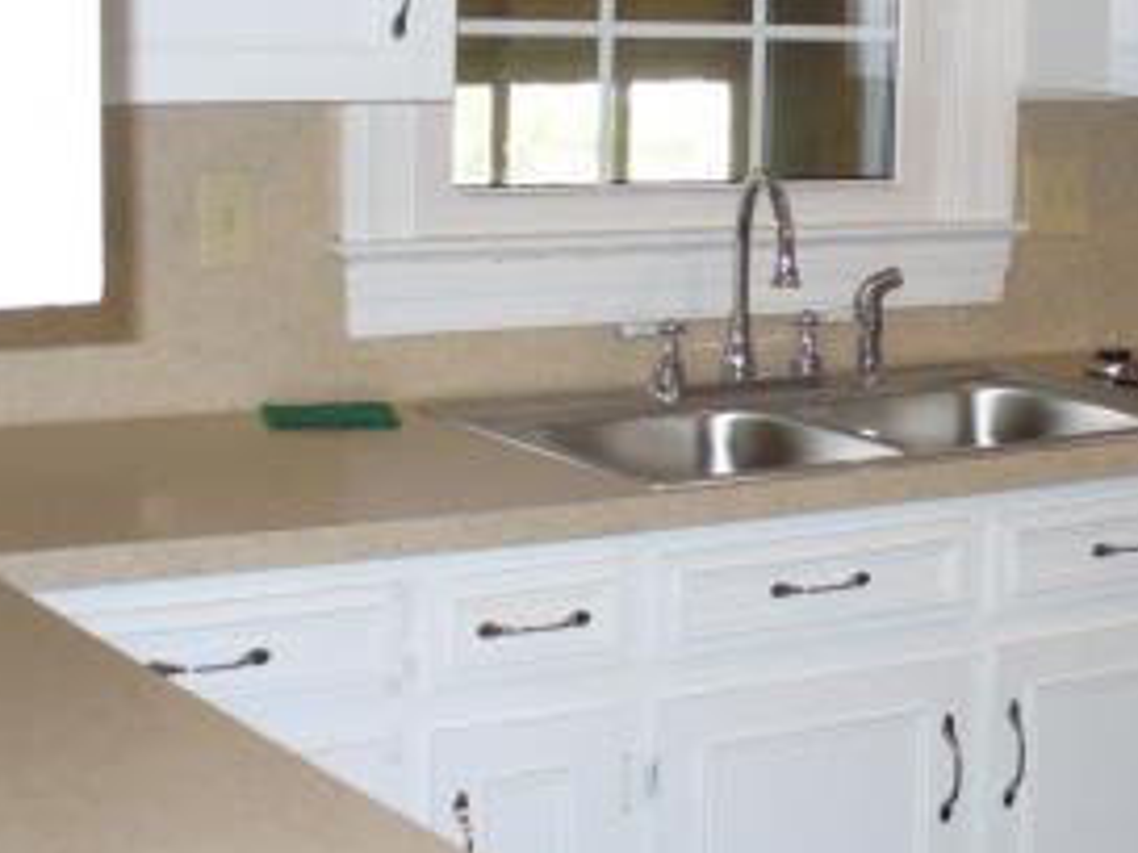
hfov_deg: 24.0
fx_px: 2597
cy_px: 272
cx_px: 1046
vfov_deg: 18.6
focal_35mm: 79
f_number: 2.8
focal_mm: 6.1
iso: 125
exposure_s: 1/30
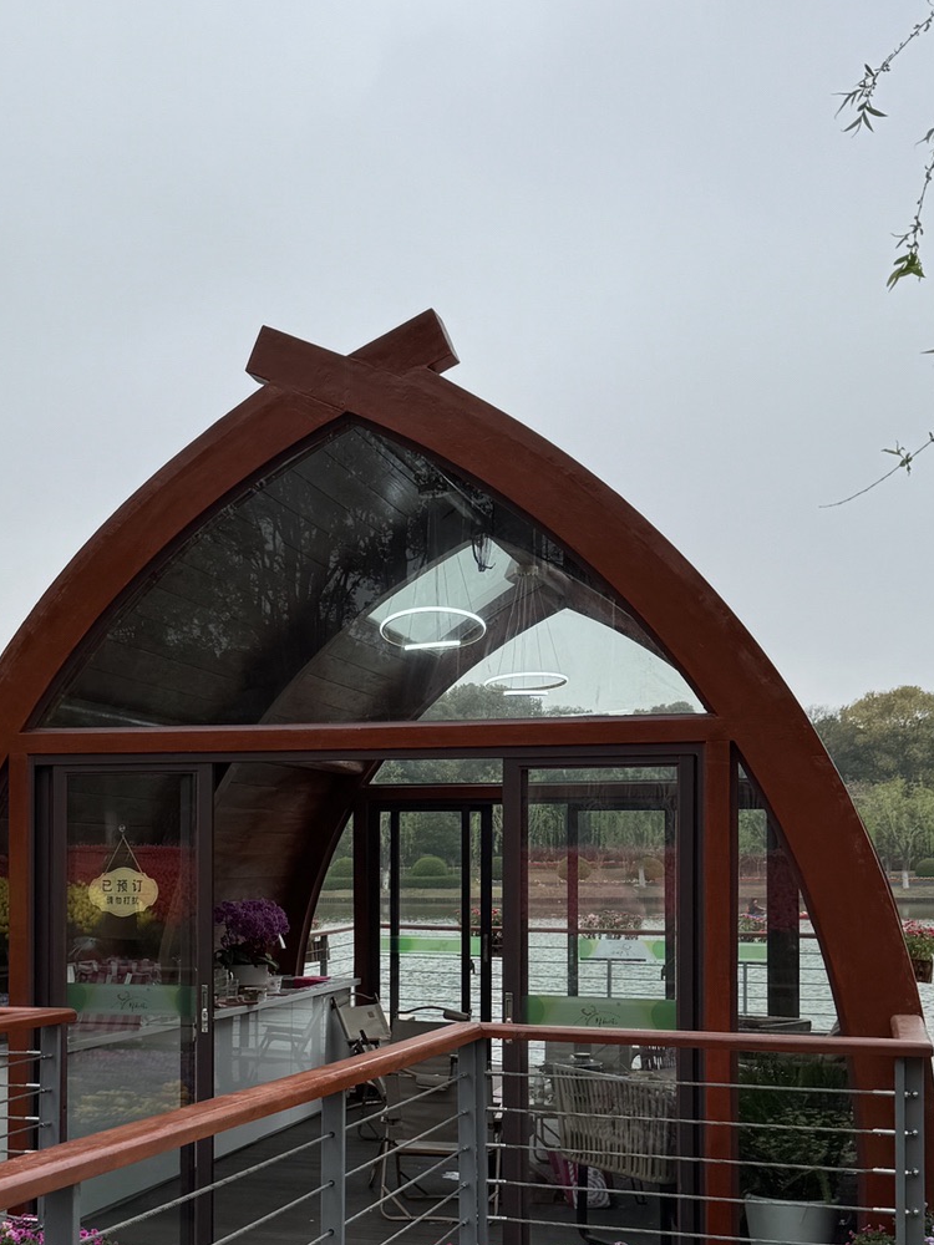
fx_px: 1727
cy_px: 863
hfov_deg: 30.0
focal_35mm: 48
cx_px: 299
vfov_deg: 39.0
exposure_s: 1/1637
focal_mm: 6.86
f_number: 1.78
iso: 80
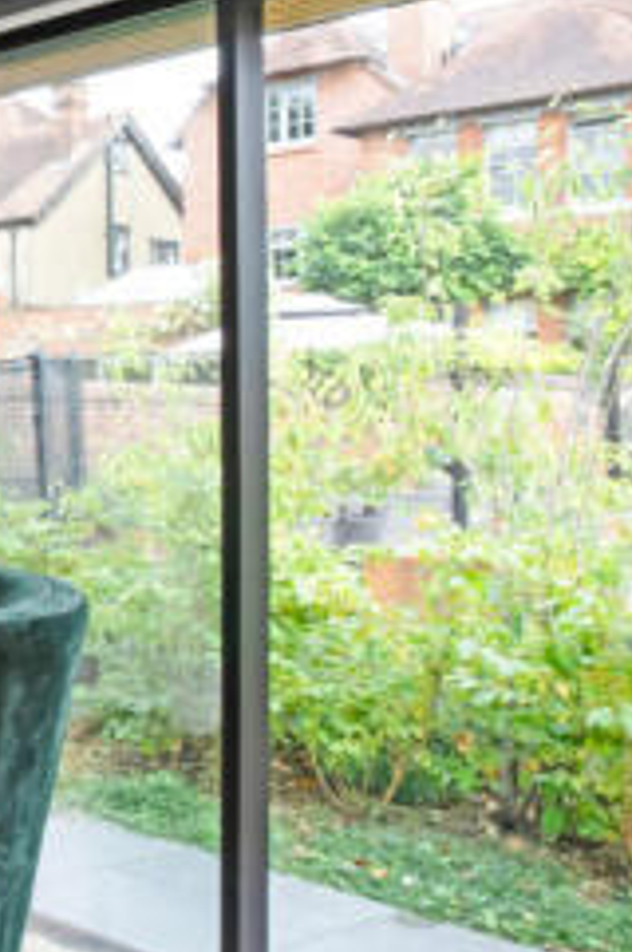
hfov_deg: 19.2
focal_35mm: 49
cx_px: -563
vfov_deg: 40.4
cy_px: 464
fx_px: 1294
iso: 400
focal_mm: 18
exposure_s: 1/60
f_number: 8
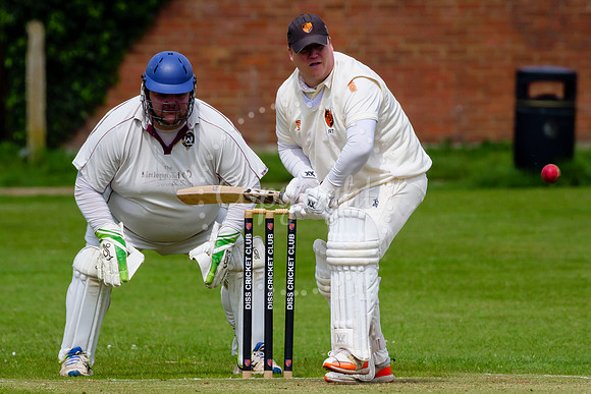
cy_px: 147
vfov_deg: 1.4
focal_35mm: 995
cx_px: 279
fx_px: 16343
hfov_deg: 2.1
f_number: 5.6
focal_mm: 400
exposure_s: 1/2000
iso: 320
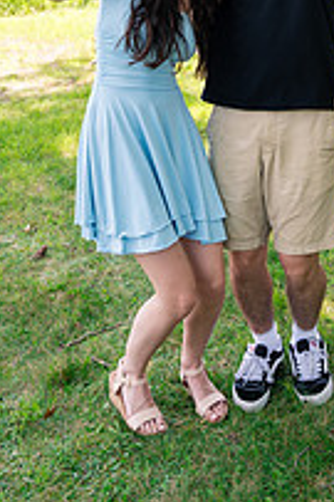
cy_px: -40
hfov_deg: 22.4
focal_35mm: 60
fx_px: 836
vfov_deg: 30.2
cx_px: 242
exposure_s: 1/250
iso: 160
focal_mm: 27
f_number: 3.5
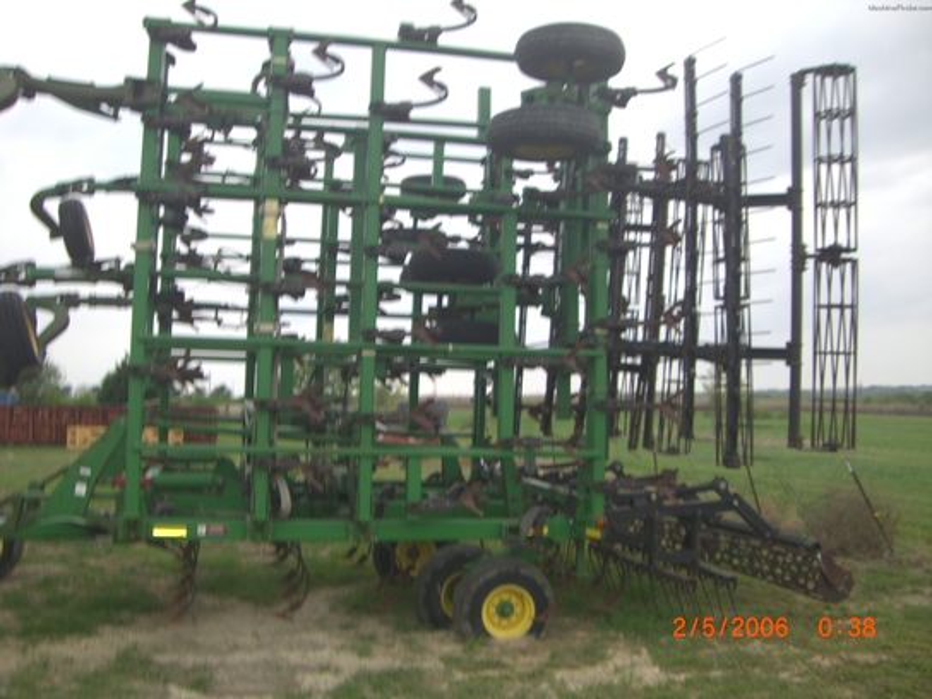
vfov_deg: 37.7
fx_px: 1023
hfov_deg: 49.0
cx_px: 466
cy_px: 350
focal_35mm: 38
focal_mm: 6.2
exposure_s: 1/100
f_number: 2.7
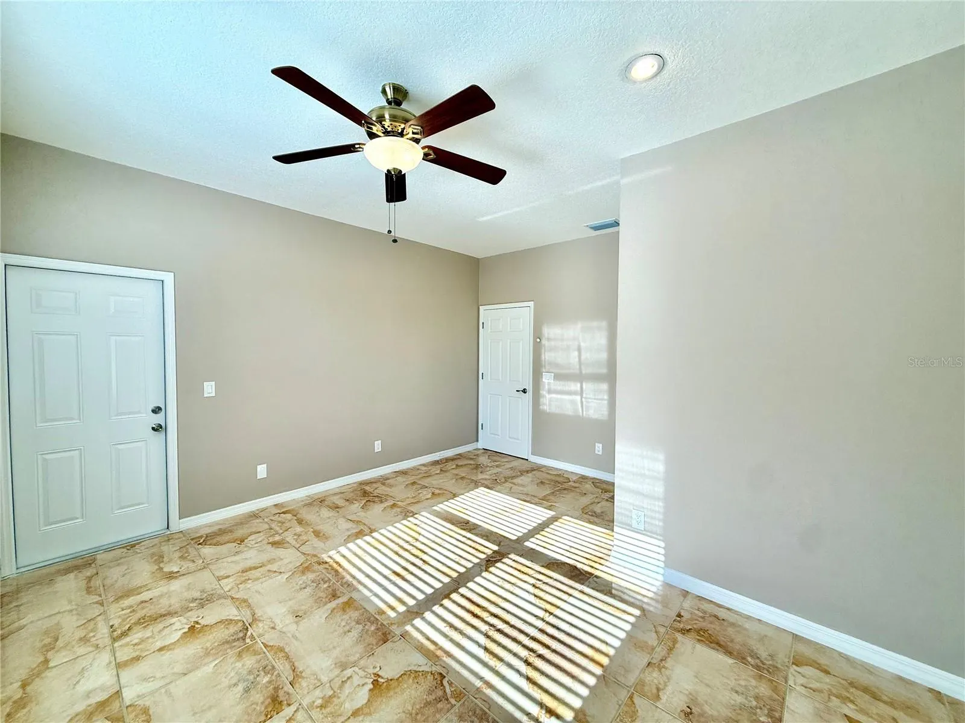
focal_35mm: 14
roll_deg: -0.1
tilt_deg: +0.6
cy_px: 362
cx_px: 482
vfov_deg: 85.7
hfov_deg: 102.1
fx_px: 390
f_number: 2.2
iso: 50
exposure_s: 1/171
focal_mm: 2.22
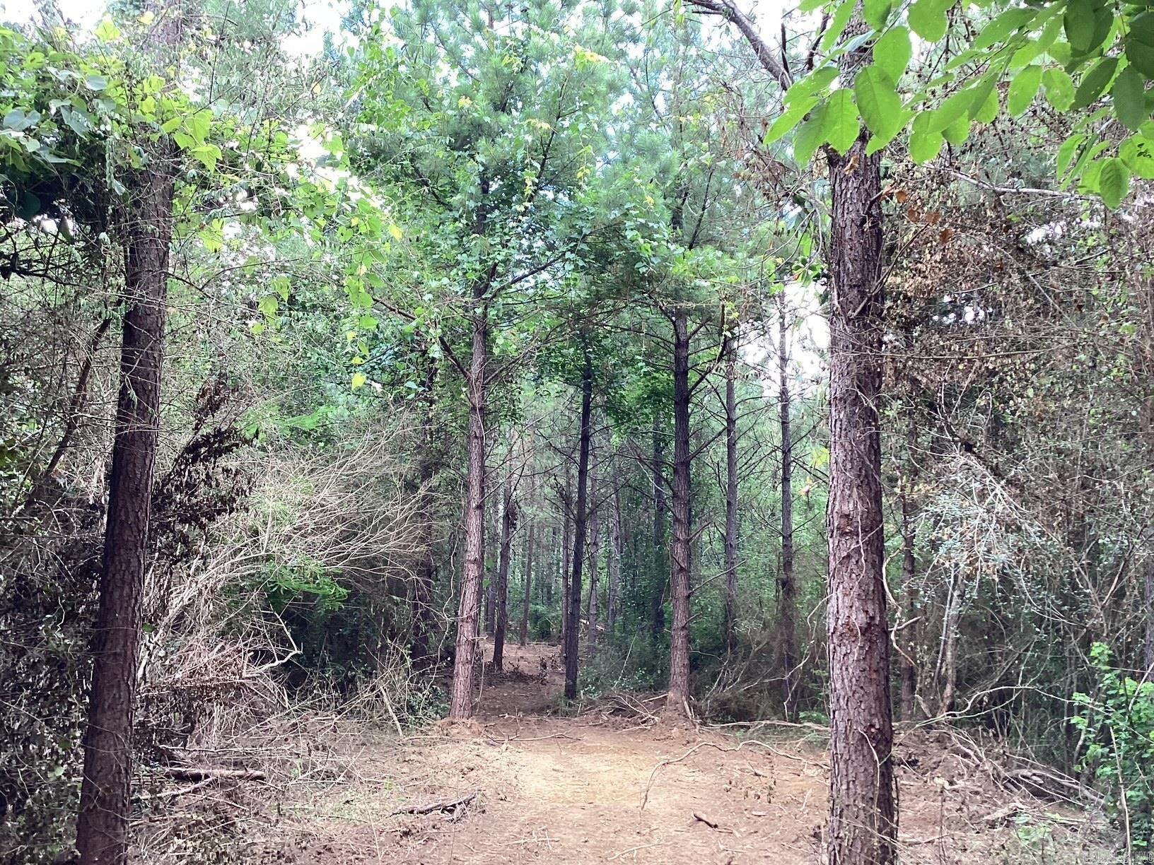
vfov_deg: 45.4
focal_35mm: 31
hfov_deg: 58.4
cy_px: 432
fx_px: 1033
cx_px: 577
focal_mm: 3.3
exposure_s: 1/120
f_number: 2.4
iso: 80
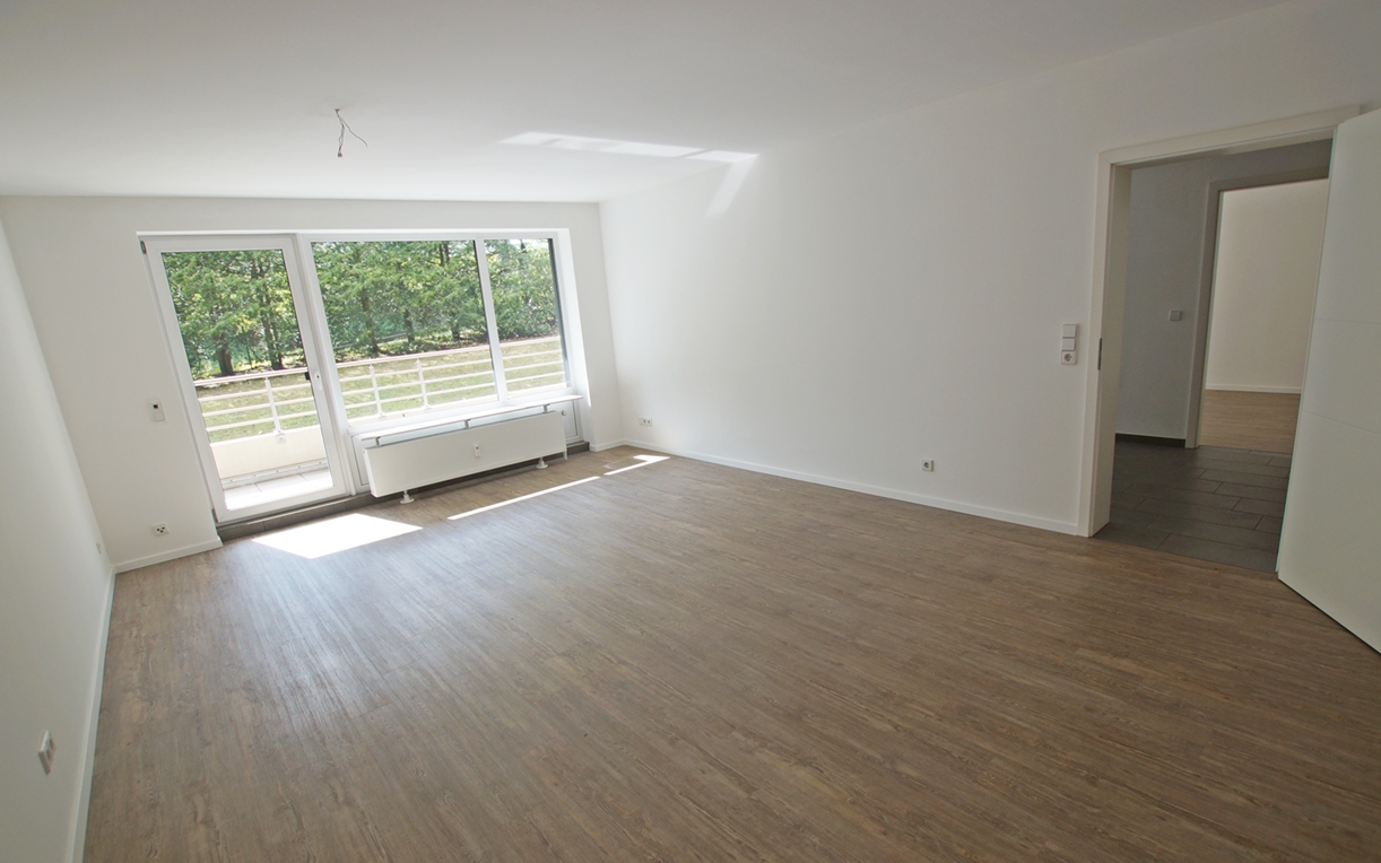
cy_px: 453
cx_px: 697
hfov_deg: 97.8
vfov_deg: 71.2
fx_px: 602
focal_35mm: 16
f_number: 4
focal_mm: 10
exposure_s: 1/160
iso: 125
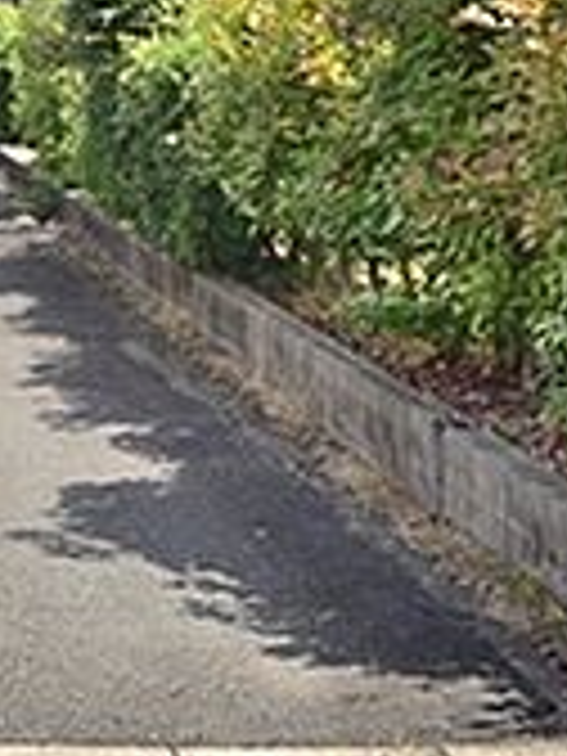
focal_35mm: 103
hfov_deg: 13.8
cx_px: -191
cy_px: 243
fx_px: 2249
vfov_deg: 19.0
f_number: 8
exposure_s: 1/160
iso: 125
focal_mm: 20
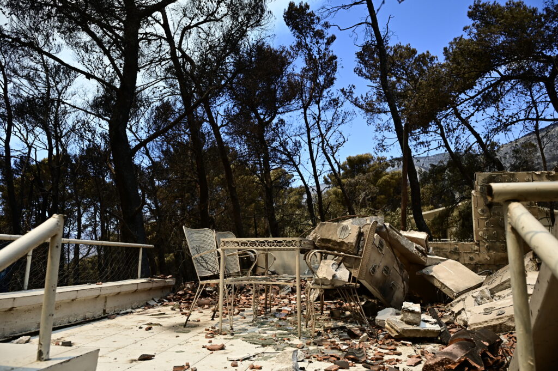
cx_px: 279
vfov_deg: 53.1
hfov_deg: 73.8
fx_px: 372
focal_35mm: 24
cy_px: 186
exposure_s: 1/3200
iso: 500
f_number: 5
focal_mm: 24
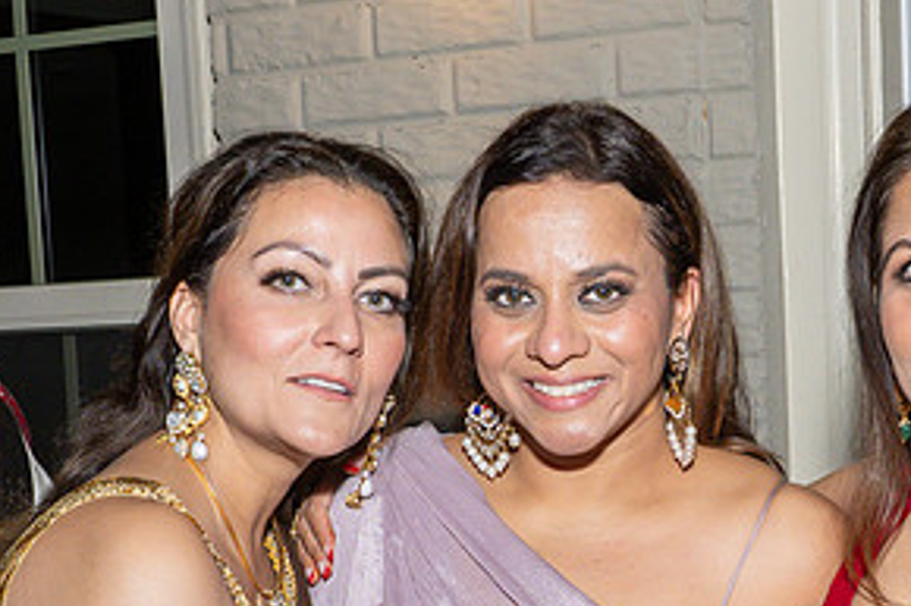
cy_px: 585
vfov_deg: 13.5
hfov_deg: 20.3
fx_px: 2529
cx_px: 608
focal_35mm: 100
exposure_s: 1/250
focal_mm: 26
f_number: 7.1
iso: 800
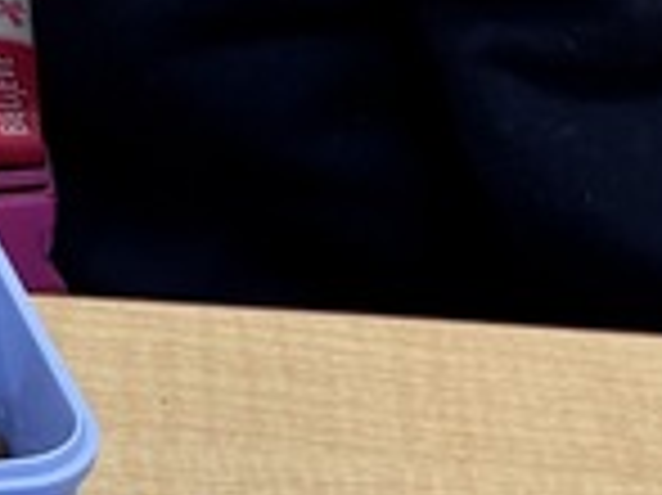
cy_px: -585
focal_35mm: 181
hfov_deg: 9.5
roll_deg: +6.7
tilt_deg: -21.4
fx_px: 3459
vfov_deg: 7.7
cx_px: -1000
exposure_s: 1/60
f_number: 1.6
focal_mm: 5.96
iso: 80
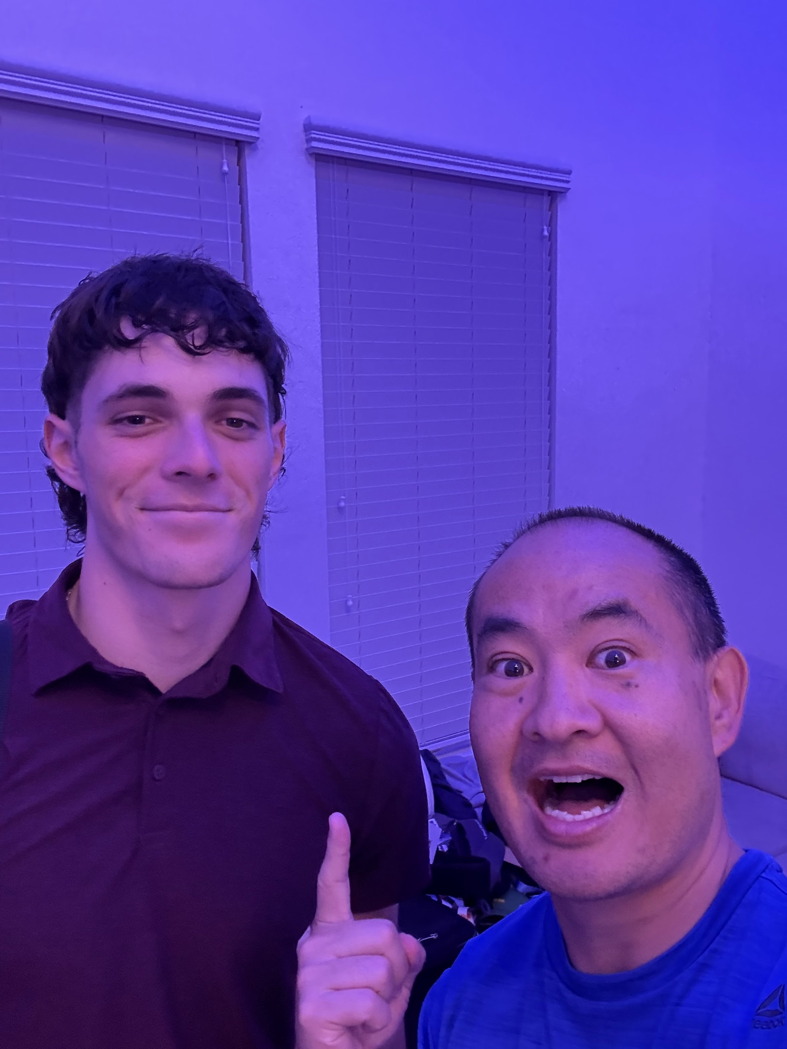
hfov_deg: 46.8
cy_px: 524
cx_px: 394
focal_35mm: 30
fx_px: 909
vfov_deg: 60.0
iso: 400
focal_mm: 2.69
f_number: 1.9
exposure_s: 1/30
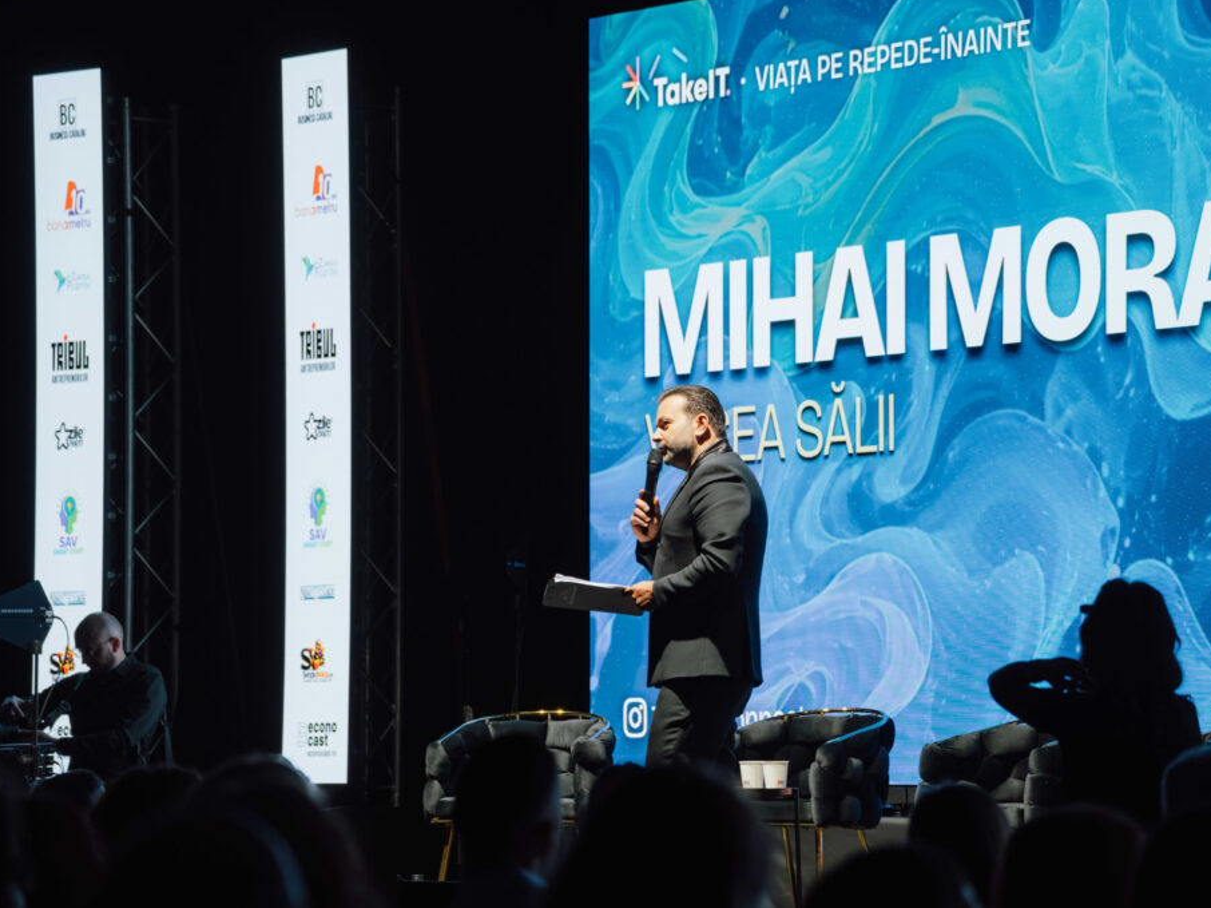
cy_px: 453
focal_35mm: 166
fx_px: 5806
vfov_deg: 8.9
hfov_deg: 11.9
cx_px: 647
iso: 2000
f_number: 5
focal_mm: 150
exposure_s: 1/200
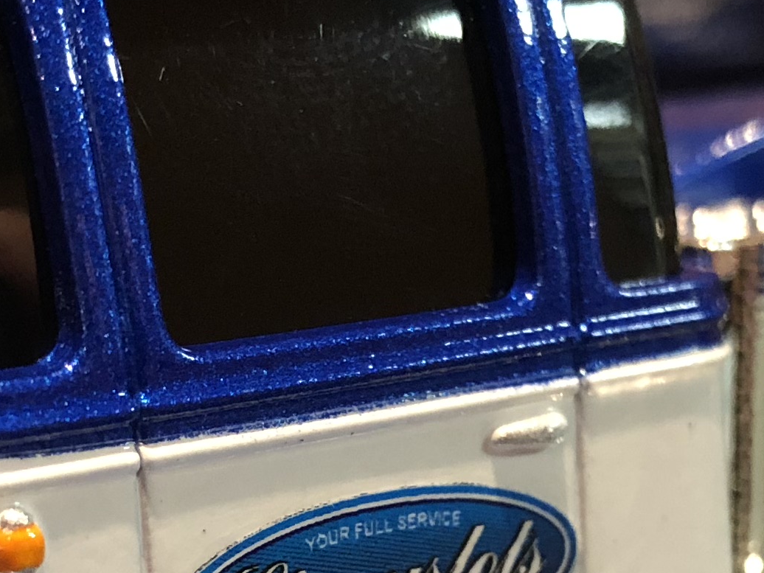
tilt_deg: -15.1
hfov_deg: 18.0
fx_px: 2406
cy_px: 632
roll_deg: -0.8
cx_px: 416
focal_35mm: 109
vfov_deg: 13.3
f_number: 1.8
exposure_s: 1/10
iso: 100
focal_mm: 3.99
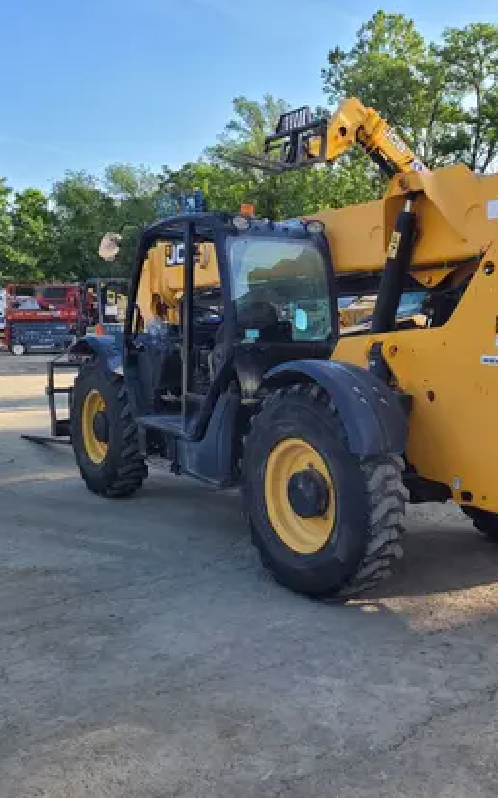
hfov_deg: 34.4
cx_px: 276
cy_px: 400
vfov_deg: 52.8
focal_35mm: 37
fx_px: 804
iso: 40
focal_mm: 5.4
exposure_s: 1/707
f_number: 1.8
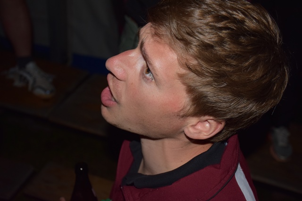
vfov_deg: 29.9
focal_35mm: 45
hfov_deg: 43.6
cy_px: 100
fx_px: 378
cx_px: 151
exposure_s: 1/60
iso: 900
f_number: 4
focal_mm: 30
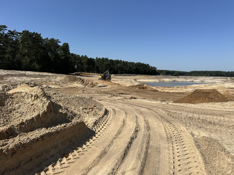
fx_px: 162
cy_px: 88
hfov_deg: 71.6
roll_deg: -0.5
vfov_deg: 56.8
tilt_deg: -5.4
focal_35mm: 24
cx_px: 117
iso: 80
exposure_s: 1/6211
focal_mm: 6.86
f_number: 1.78
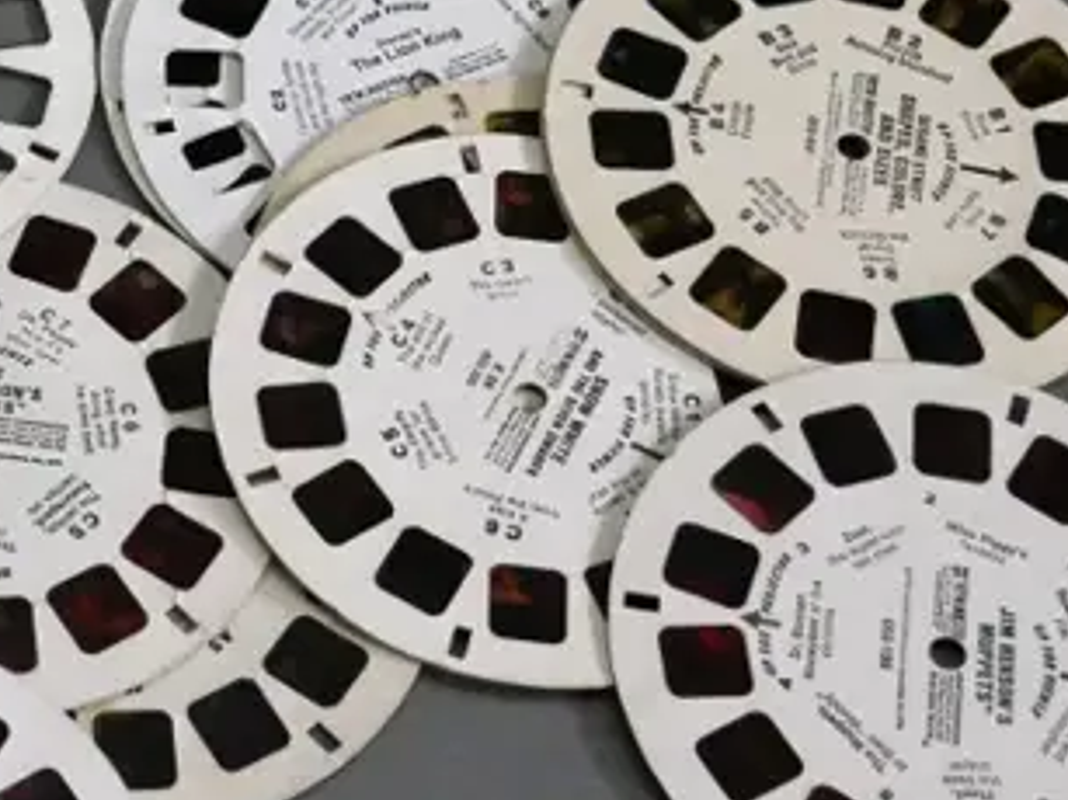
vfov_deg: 12.3
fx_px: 3701
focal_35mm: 120
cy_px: 94
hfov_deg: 15.7
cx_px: -275
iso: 3200
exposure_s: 1/500
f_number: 5
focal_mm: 18
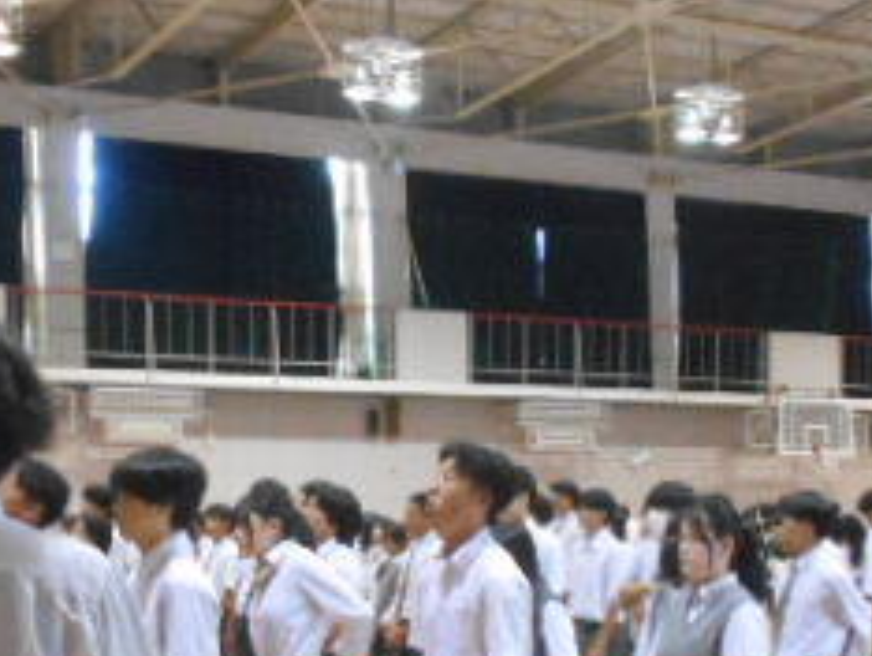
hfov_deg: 27.4
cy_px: 593
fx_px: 1790
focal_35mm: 71
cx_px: 395
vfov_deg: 20.3
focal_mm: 4.6
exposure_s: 1/25
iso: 800
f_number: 3.2
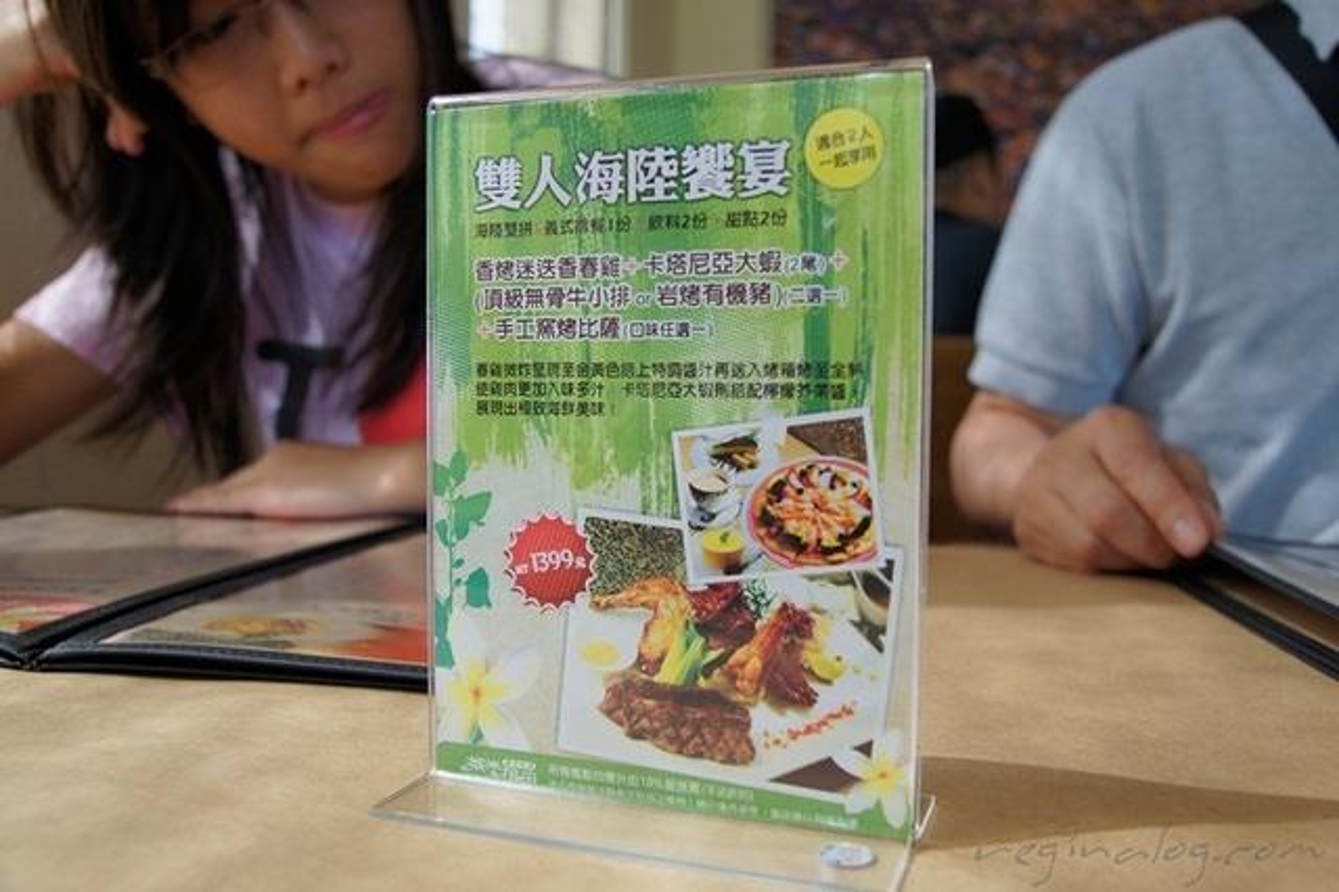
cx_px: 670
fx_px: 1227
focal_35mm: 33
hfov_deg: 57.2
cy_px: 446
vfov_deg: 39.9
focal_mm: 22
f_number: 5.6
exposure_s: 1/60
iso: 200
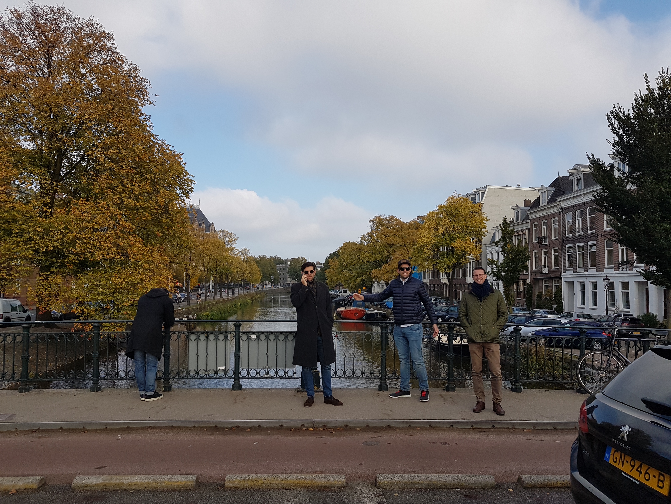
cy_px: 252
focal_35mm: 26
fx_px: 504
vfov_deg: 53.1
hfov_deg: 67.3
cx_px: 336
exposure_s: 1/1592
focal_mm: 4.2
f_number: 1.7
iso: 40
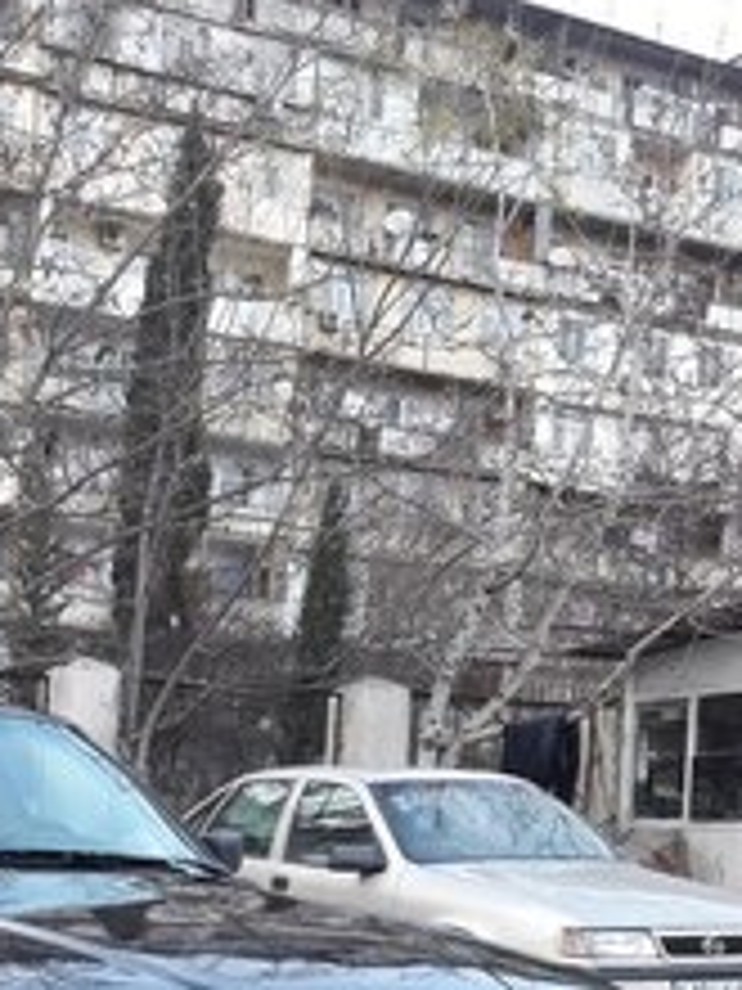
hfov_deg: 22.0
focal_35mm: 63
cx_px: -76
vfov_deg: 27.9
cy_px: 1102
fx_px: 1801
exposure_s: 1/50
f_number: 1.9
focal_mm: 3.7
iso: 50
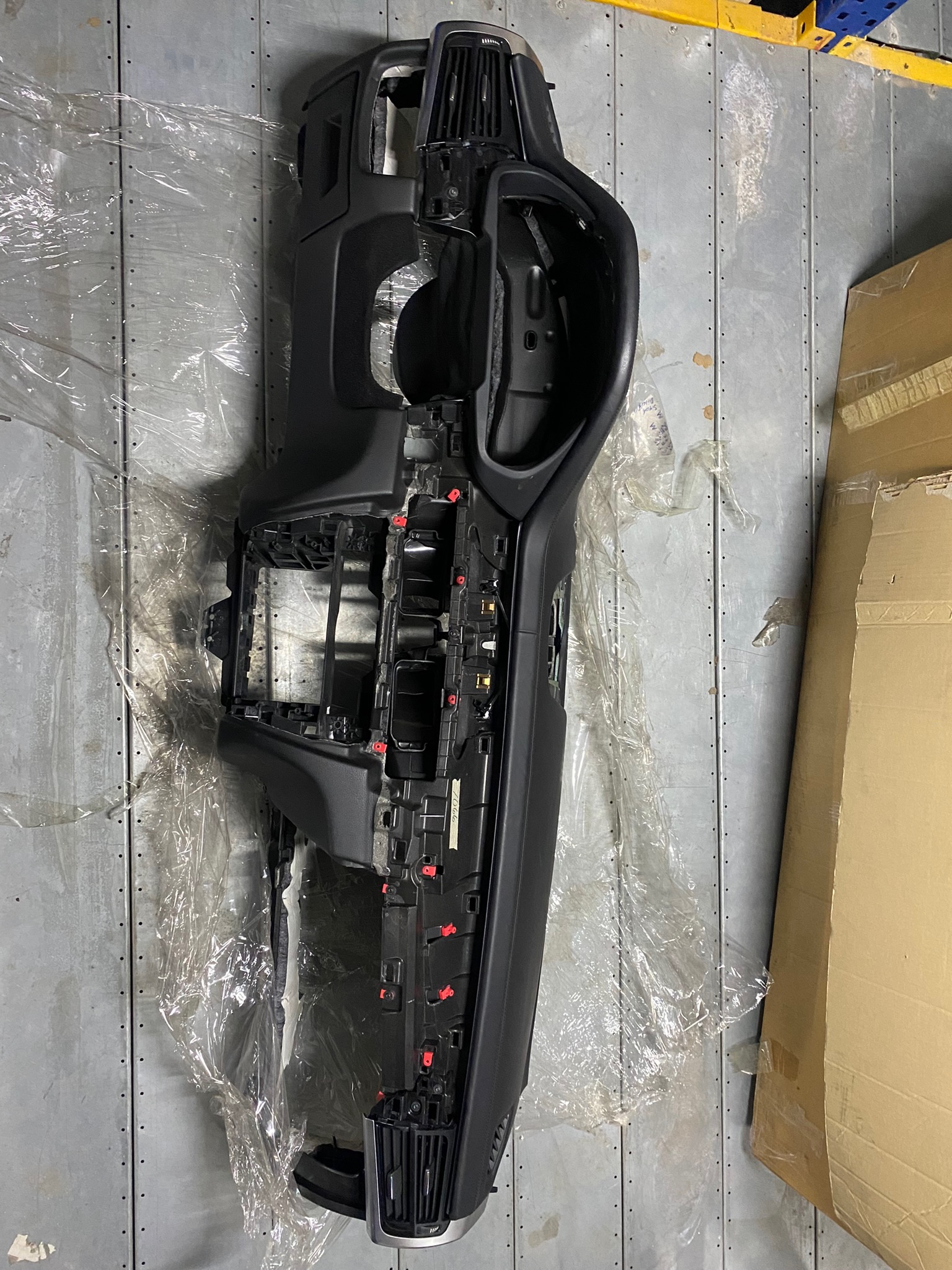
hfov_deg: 53.1
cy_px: 635
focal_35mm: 26
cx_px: 476
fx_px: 953
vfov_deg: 67.3
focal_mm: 4.25
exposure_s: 1/50
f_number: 1.8
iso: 500
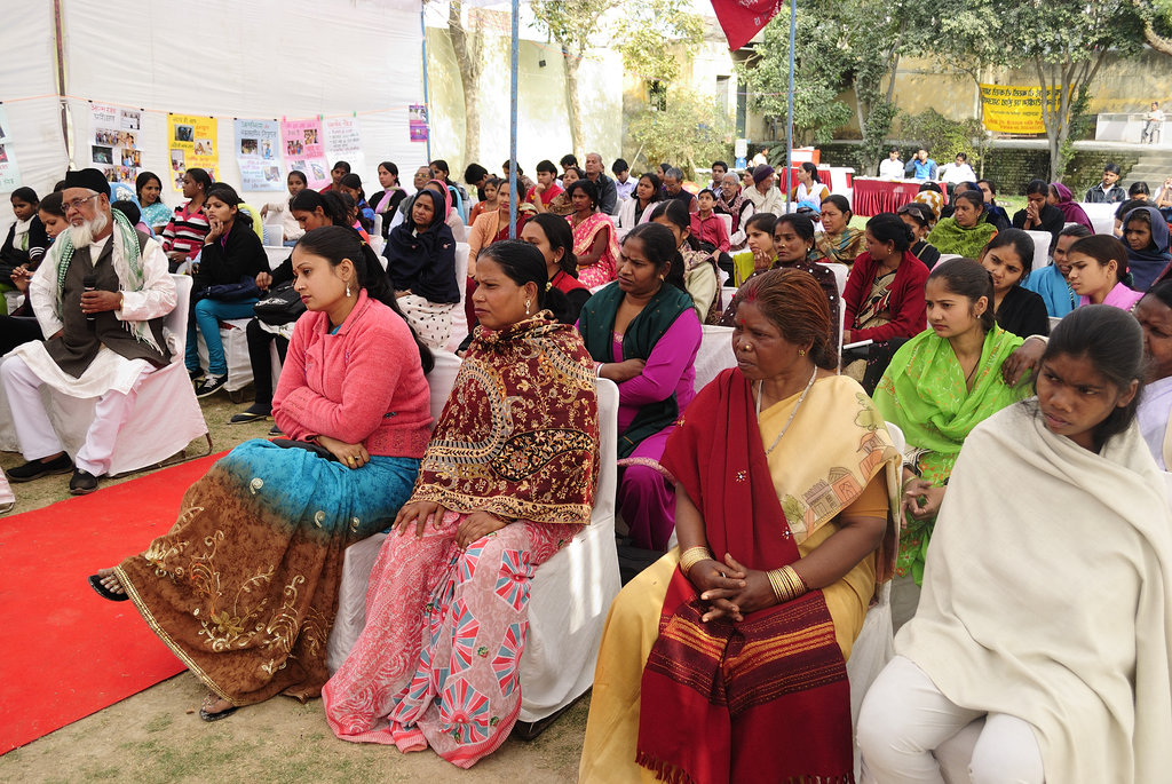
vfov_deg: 40.1
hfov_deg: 57.2
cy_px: 392
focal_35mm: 33
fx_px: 1075
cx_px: 586
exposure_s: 1/100
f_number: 5.6
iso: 200
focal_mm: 22
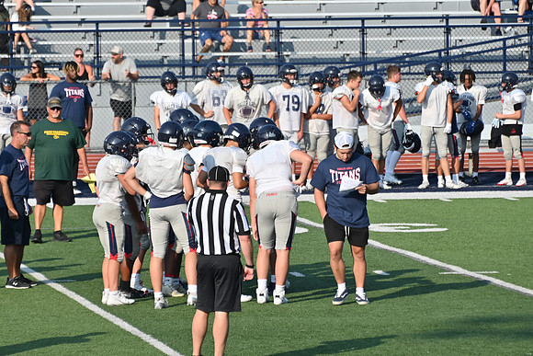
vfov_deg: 4.0
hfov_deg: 6.0
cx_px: 266
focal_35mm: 345
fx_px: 5109
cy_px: 178
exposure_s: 1/640
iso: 100
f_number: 5.6
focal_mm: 230
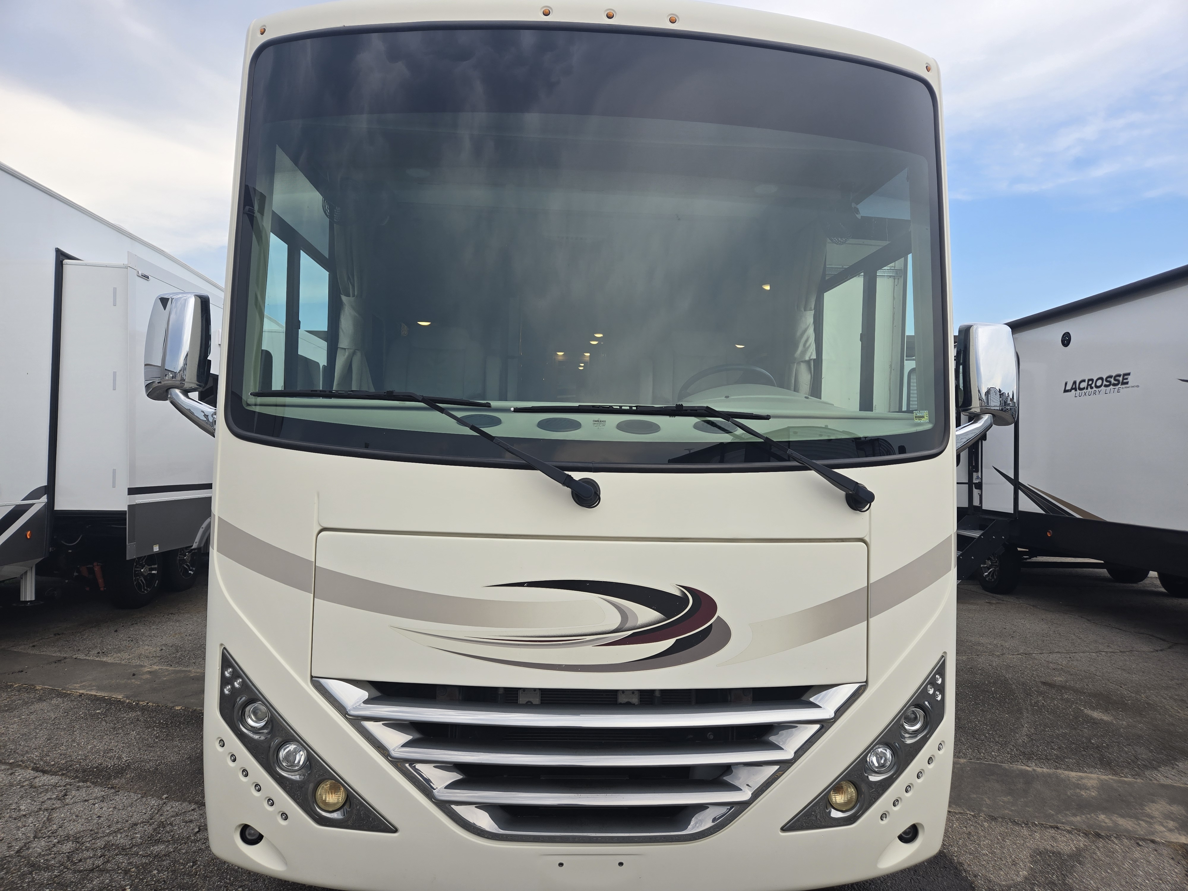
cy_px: 446
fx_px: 789
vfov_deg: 58.9
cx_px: 594
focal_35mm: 23
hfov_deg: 73.9
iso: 25
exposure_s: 1/682
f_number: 1.8
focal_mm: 5.4
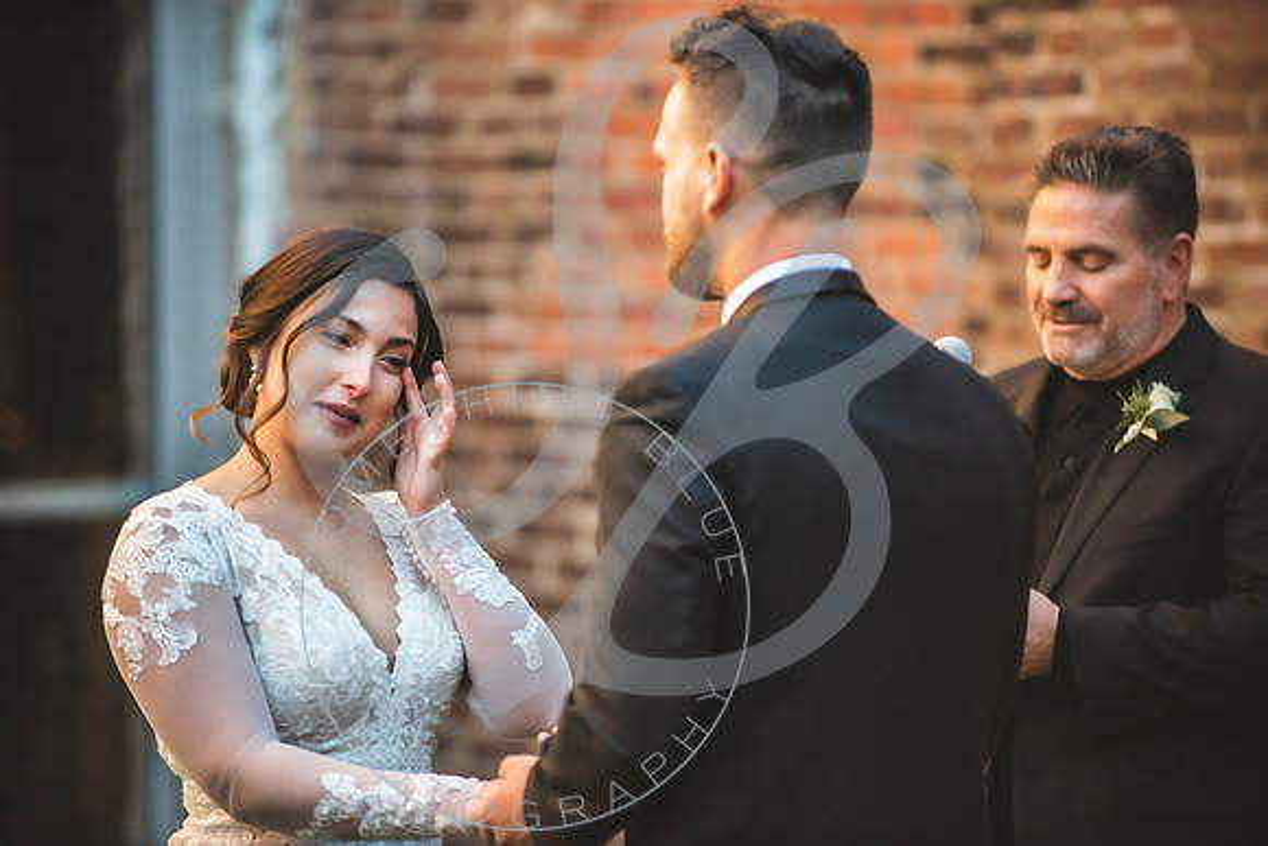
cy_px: 423
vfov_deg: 6.9
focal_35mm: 200
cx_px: 634
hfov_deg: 10.3
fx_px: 7046
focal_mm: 200
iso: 640
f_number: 2.8
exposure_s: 1/640
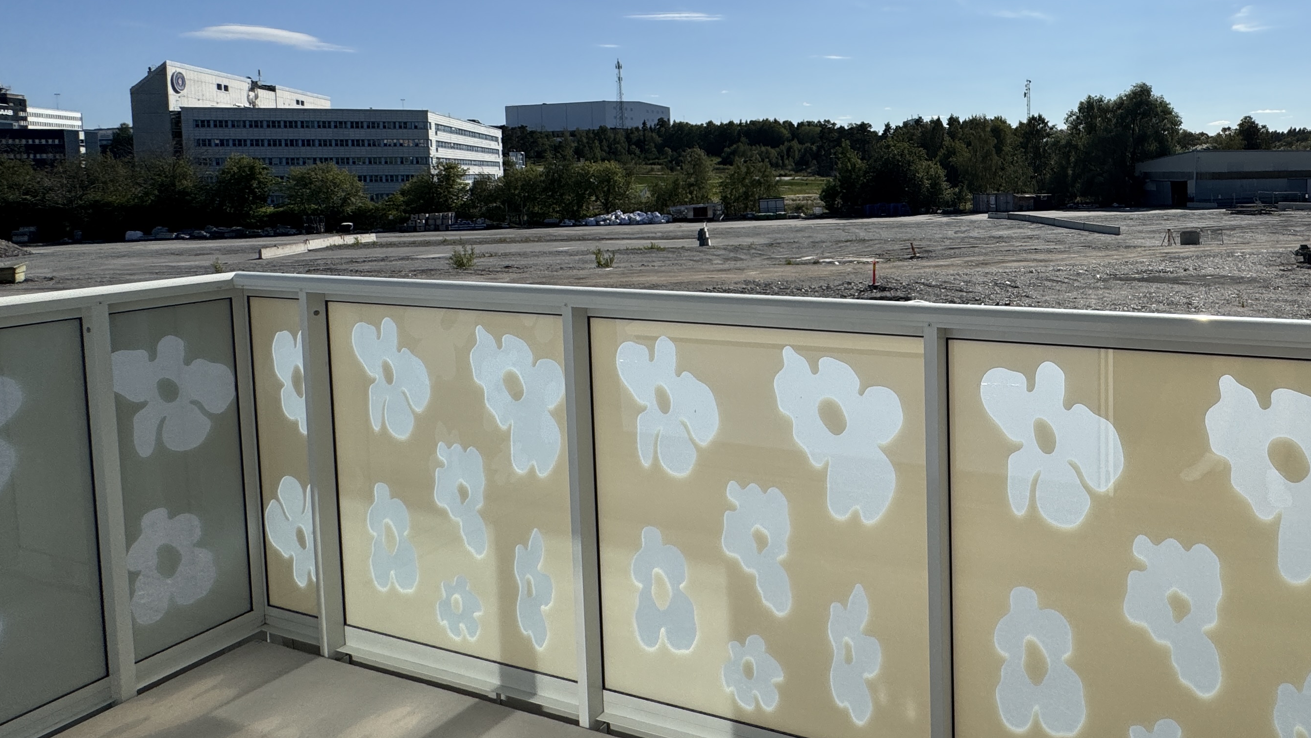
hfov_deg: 73.7
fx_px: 800
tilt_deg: -3.6
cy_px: 213
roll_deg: +2.2
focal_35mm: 23
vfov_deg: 48.2
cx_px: 968
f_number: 2.2
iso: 40
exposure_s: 1/3906
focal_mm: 2.22
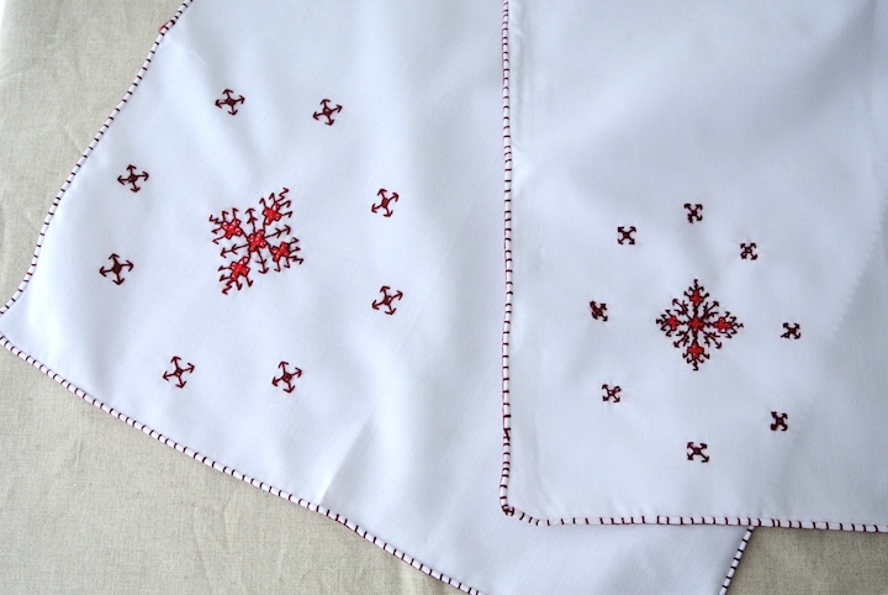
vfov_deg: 37.0
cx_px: 444
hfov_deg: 53.1
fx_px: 889
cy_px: 298
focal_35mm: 36
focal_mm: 13.6
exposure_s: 1/125
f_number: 4
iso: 360
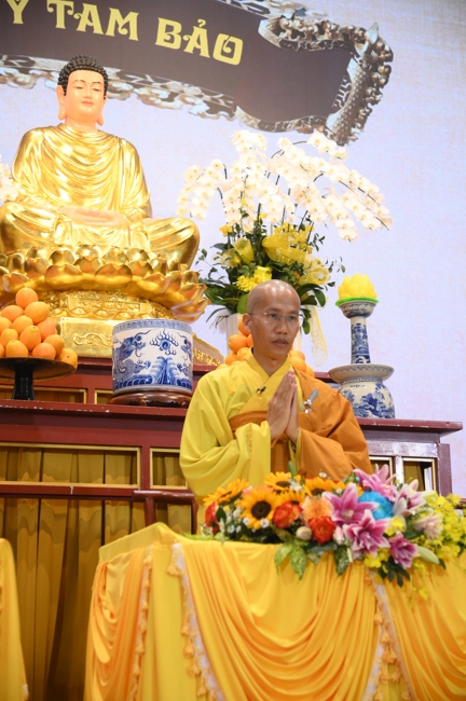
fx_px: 1265
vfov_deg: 31.0
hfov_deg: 20.9
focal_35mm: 65
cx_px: 233
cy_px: 350
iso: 3200
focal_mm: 65
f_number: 4
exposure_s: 1/250
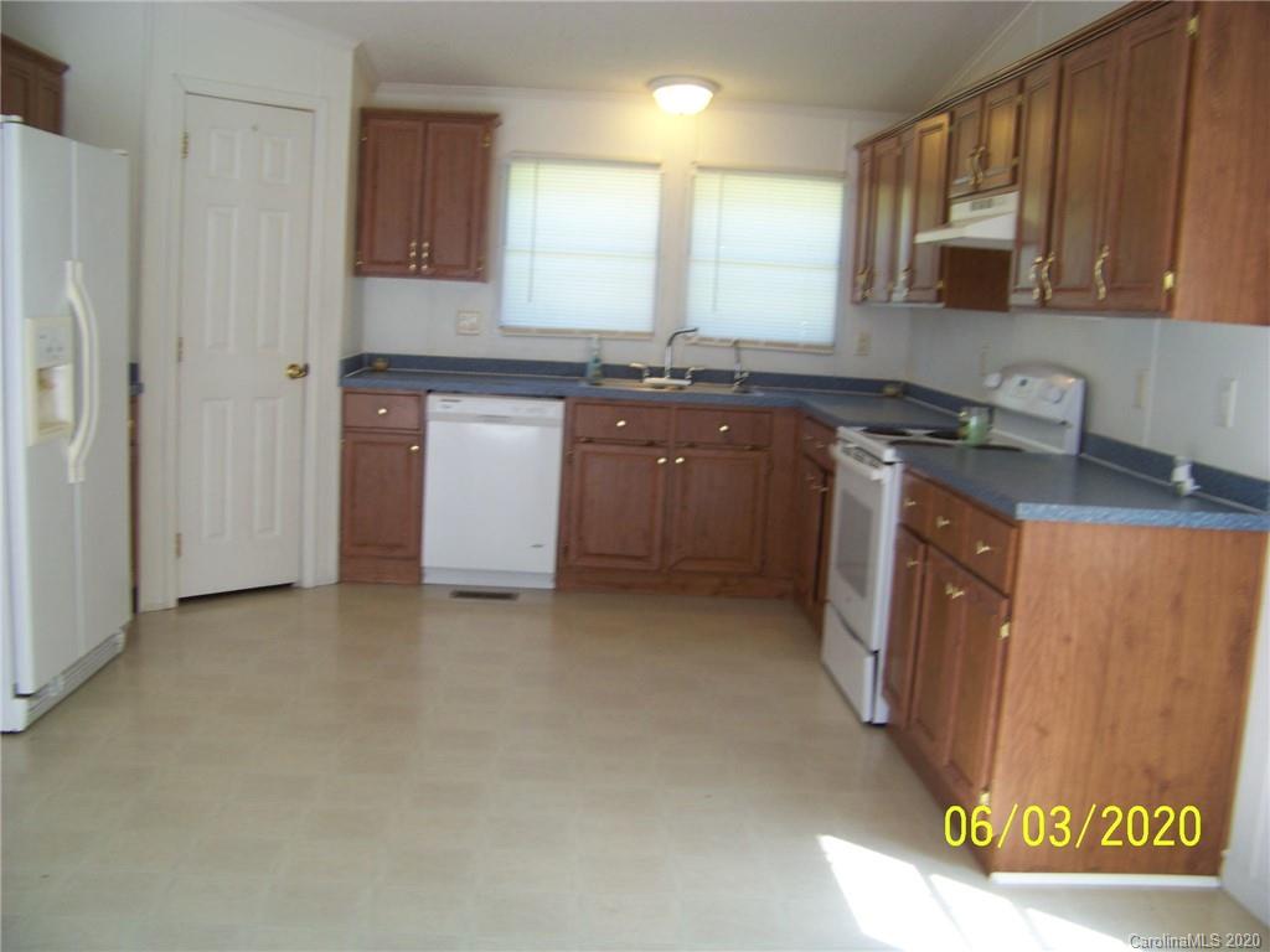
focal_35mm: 36
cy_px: 476
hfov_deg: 51.4
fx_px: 1321
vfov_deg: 39.7
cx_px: 635
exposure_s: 1/40
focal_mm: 5.85
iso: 69
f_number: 2.8
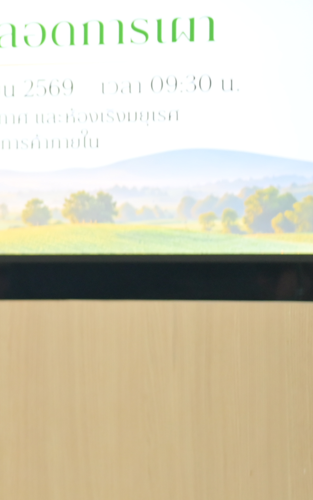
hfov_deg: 4.1
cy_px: 186
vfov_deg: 6.6
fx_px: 4312
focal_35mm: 316
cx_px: -386
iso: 1250
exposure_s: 1/100
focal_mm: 98
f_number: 4
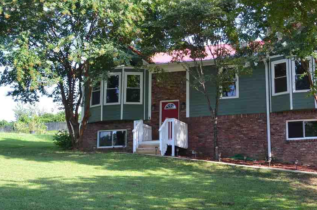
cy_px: 114
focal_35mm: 55
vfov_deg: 24.5
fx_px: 483
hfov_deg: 35.8
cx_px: 222
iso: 400
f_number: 5
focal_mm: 24
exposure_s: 1/100
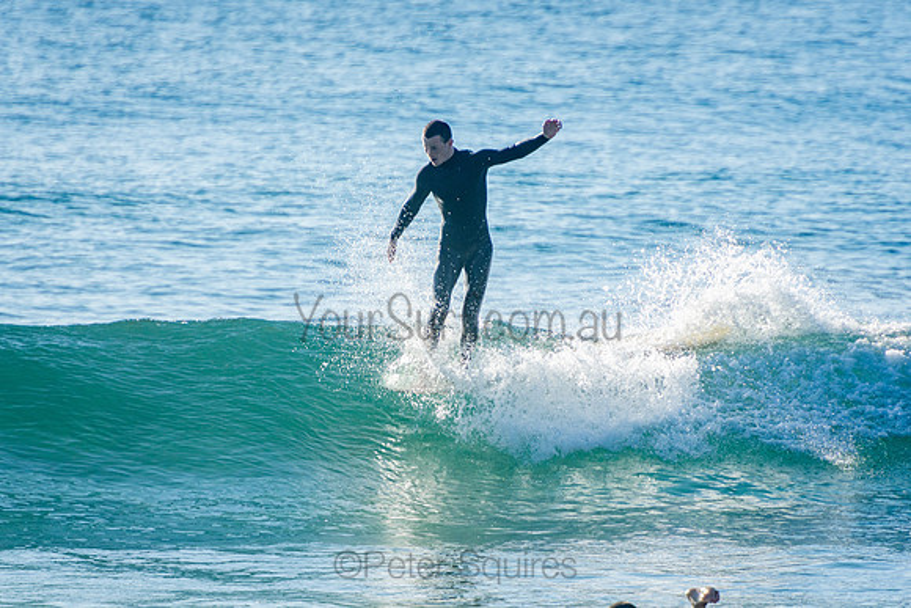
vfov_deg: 2.4
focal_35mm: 585
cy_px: 304
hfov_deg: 3.5
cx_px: 456
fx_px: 14807
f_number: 5.6
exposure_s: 1/1250
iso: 220
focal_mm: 390
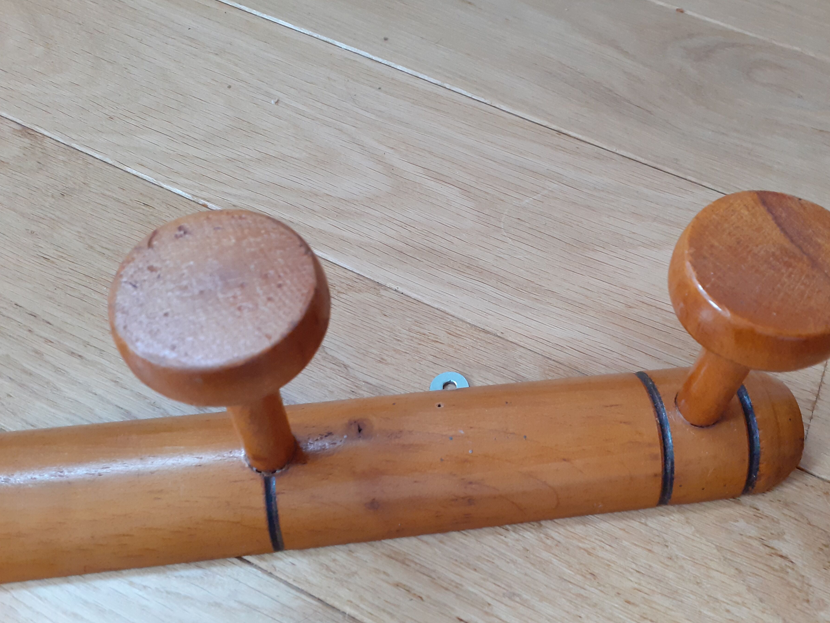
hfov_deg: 58.1
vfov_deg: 45.4
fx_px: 743
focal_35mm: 31
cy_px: 312
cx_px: 474
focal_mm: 3.6
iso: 250
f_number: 1.9
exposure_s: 1/50
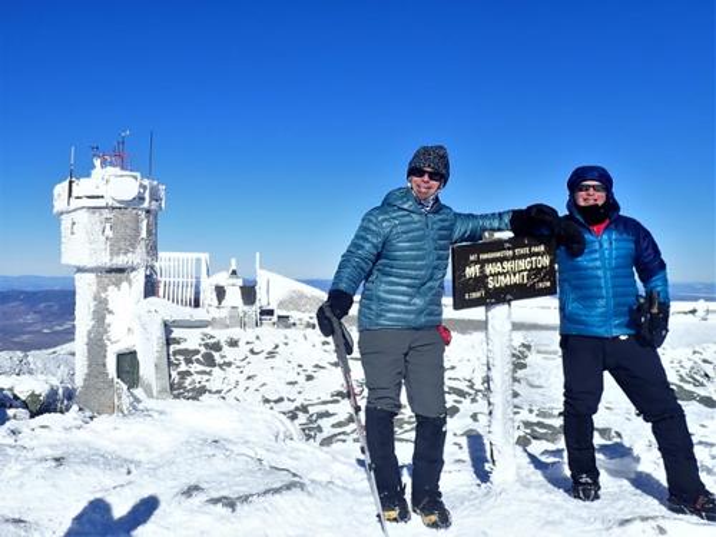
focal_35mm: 25
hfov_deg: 69.4
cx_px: 358
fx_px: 517
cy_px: 268
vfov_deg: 54.9
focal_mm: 4.5
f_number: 8
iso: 100
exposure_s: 1/320
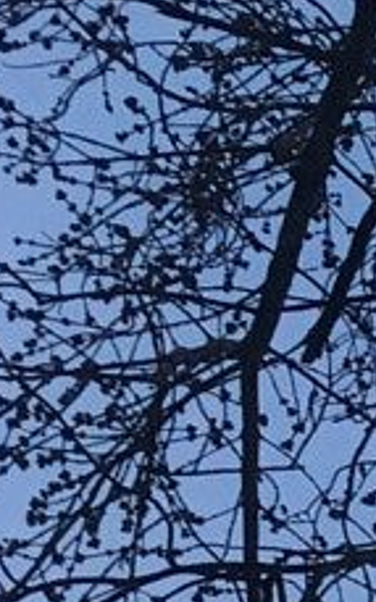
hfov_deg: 5.4
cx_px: 1457
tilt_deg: +53.3
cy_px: 1178
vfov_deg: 9.2
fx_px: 3527
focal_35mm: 215
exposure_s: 1/33
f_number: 2.2
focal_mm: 4.15
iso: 32
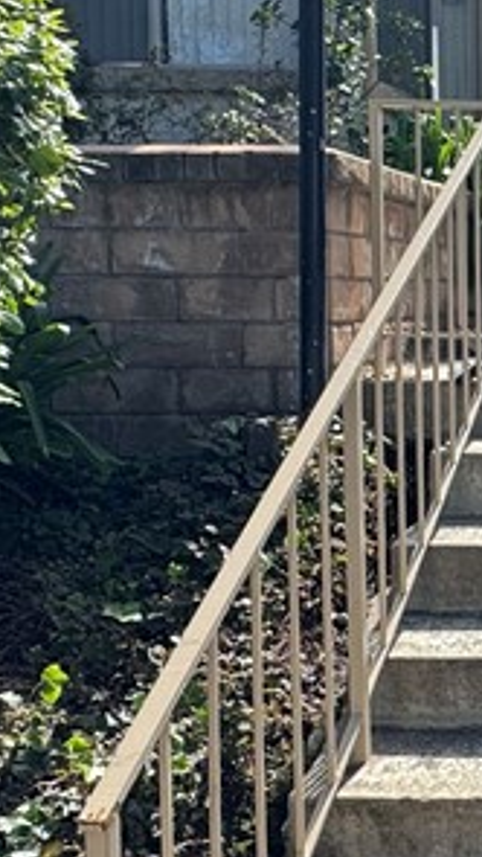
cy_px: 369
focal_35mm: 53
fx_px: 1204
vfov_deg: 39.1
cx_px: 784
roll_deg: -0.7
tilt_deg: -4.5
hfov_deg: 19.0
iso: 50
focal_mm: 2.22
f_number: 2.2
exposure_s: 1/796
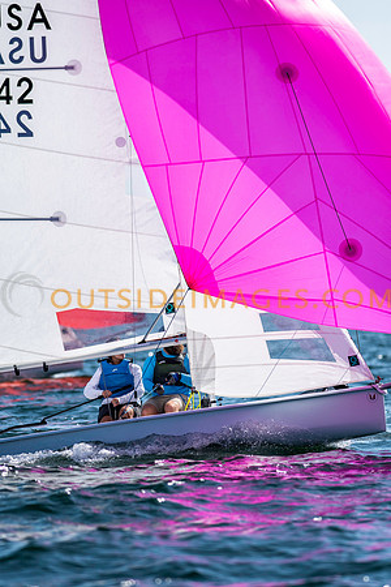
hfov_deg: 3.1
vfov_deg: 4.6
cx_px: 196
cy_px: 294
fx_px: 7331
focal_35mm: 450
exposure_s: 1/4000
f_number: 5
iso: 200
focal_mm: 300
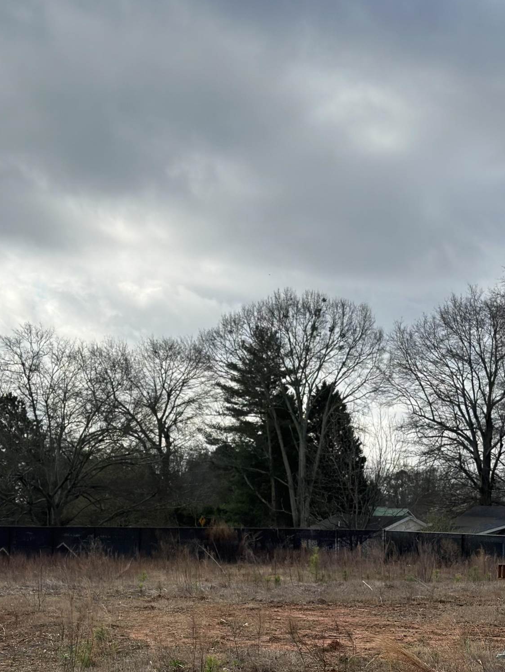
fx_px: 1439
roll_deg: -0.8
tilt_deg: +1.3
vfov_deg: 26.1
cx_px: 191
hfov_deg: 19.9
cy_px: 488
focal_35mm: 74
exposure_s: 1/7092
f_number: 1.78
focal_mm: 6.86
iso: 100
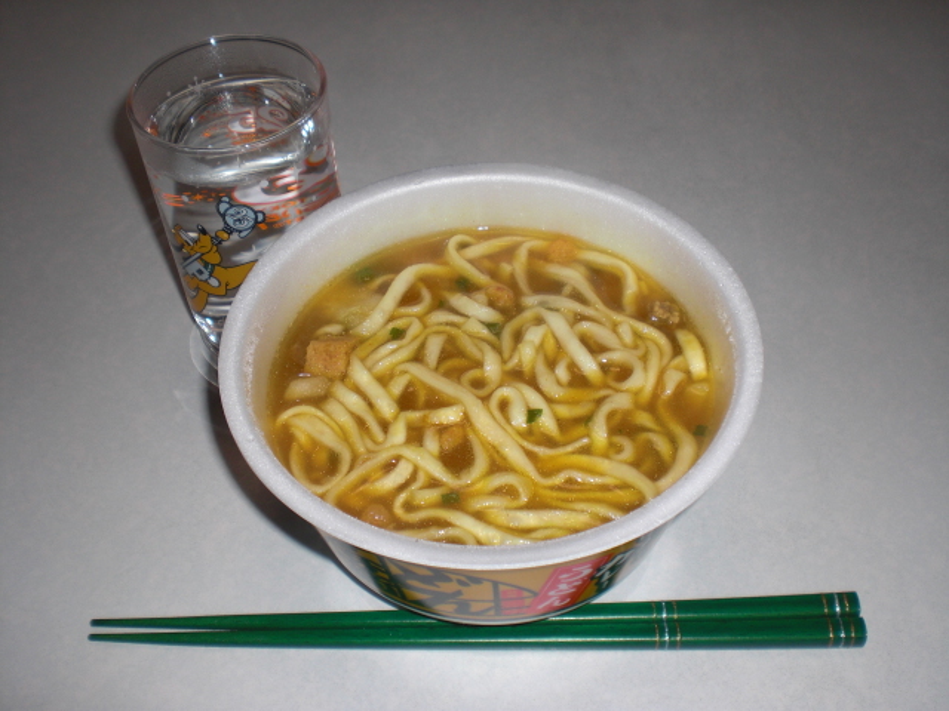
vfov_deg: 37.7
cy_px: 356
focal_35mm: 38
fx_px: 1042
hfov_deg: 49.0
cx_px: 474
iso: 64
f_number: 3.1
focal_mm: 6.3
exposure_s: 1/60
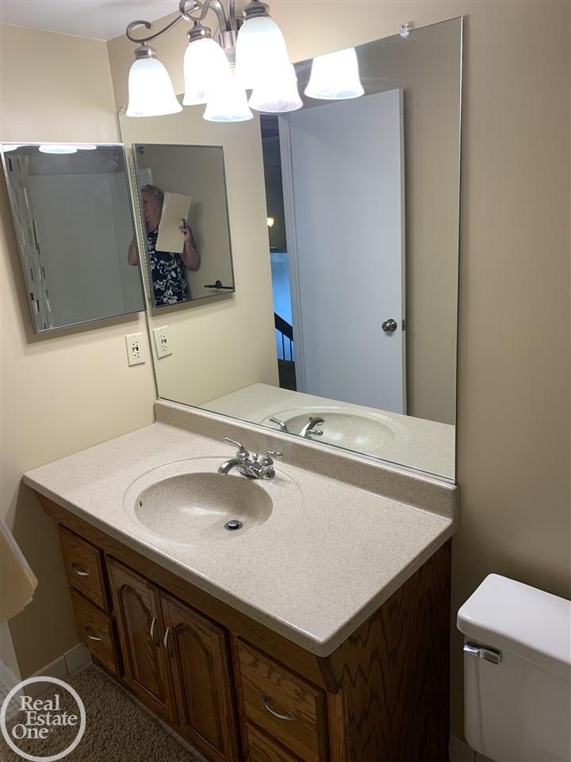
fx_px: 572
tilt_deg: -15.3
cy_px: 381
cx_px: 286
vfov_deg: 67.3
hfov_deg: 53.1
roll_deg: +5.2
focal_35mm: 26
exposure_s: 1/60
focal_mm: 4.25
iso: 64
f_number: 1.8
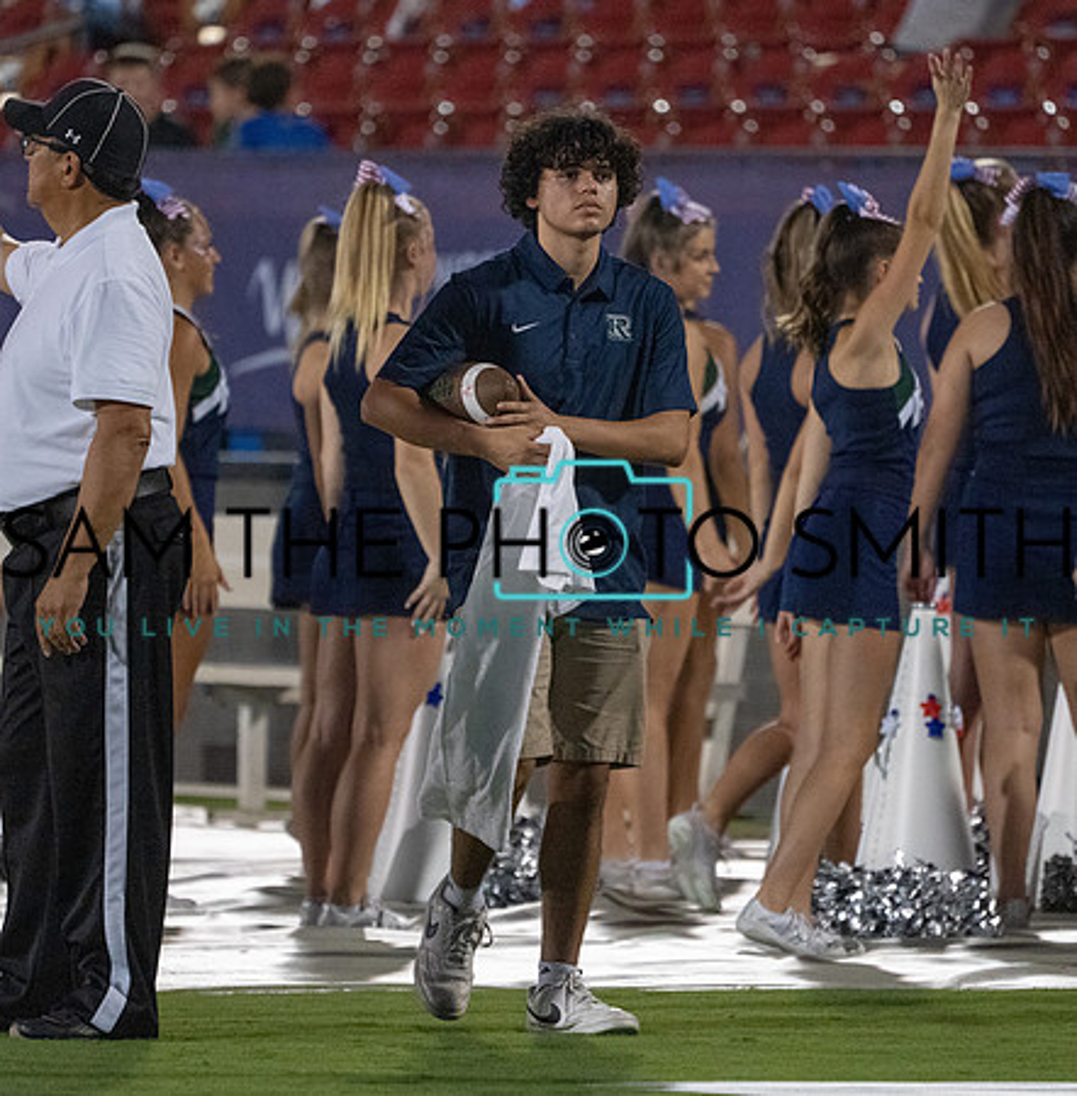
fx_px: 20417
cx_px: 578
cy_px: 576
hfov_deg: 3.0
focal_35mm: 575
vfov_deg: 3.1
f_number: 5.6
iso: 10000
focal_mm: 400
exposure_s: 1/1000
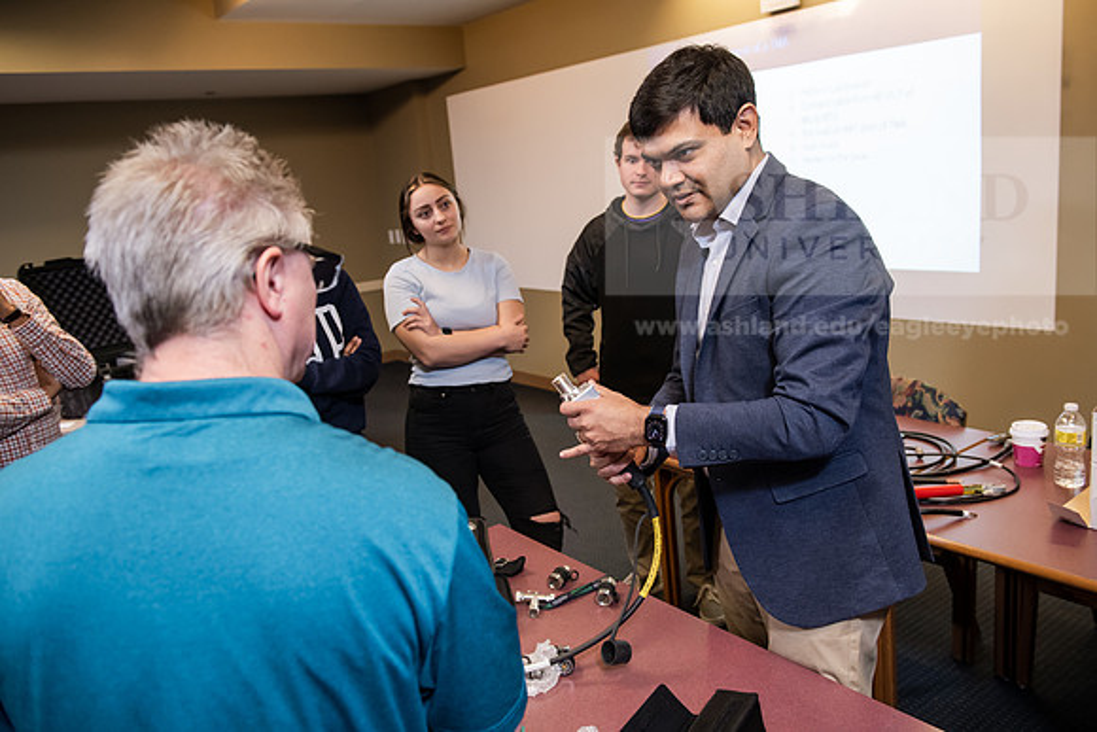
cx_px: 548
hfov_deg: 63.6
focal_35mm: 29
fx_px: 884
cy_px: 366
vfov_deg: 45.0
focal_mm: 29
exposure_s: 1/160
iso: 1250
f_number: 4
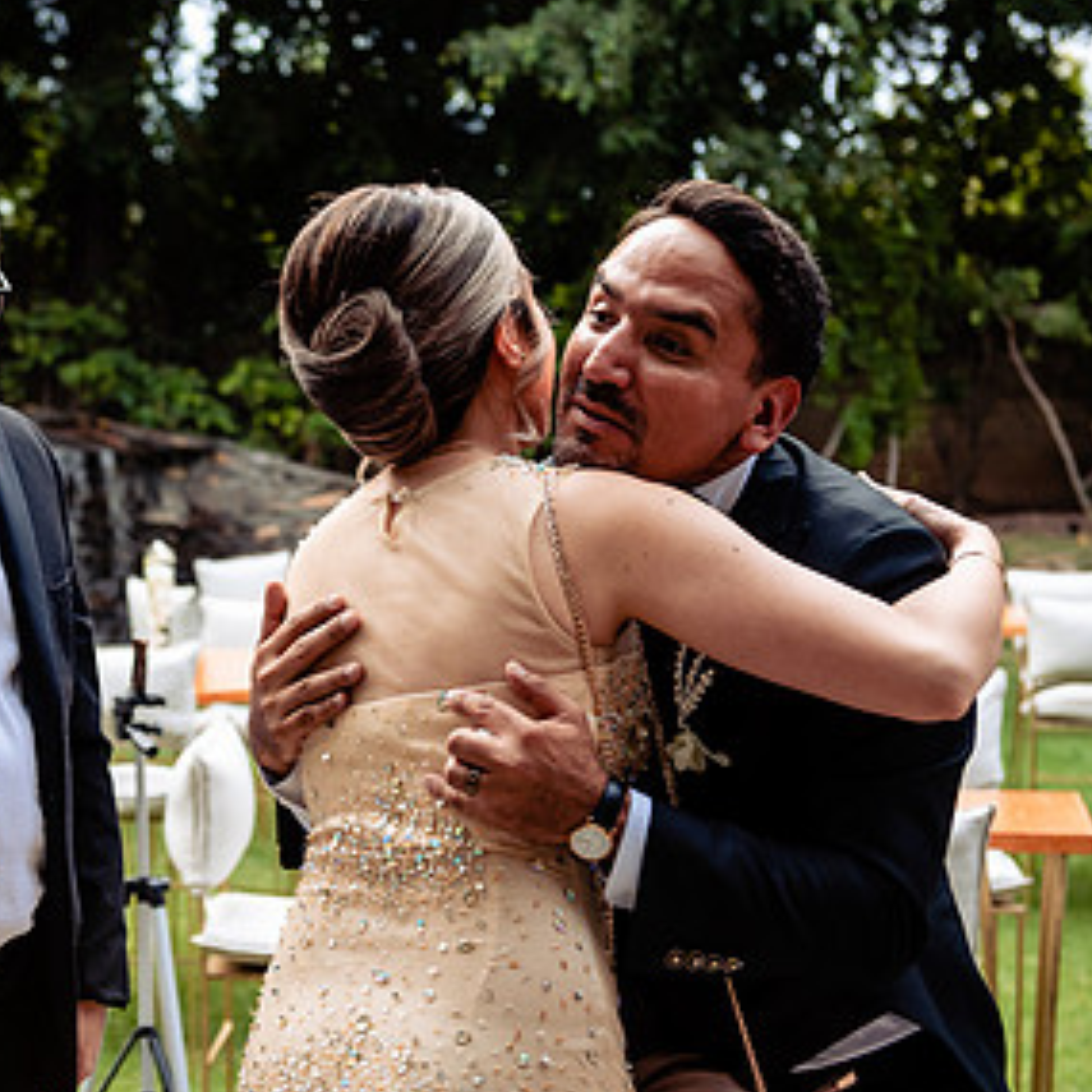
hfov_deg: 20.7
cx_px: 287
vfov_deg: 20.9
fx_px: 2962
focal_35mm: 83
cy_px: 557
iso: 500
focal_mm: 48
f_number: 3.5
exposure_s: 1/125
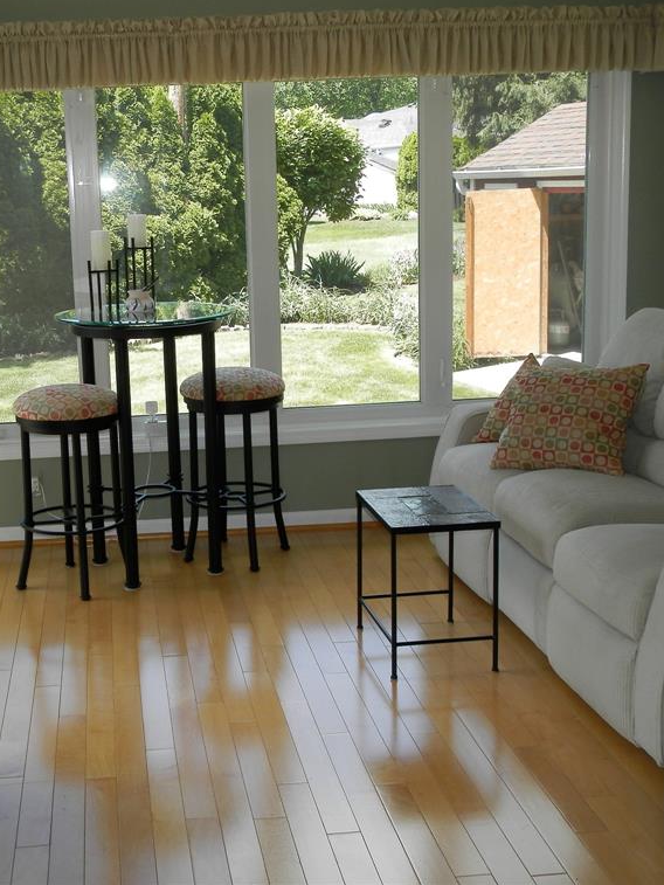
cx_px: 196
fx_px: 1176
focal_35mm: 46
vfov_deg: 41.2
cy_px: 437
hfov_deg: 31.2
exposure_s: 1/100
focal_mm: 6.1
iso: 80
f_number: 3.3
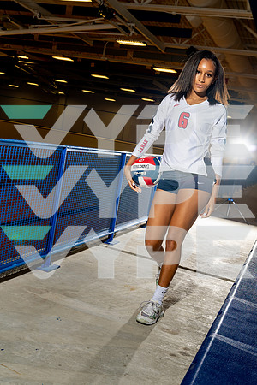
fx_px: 460
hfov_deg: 31.2
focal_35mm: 43
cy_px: 192
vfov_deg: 45.4
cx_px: 128
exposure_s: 1/250
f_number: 5.6
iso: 250
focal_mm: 43
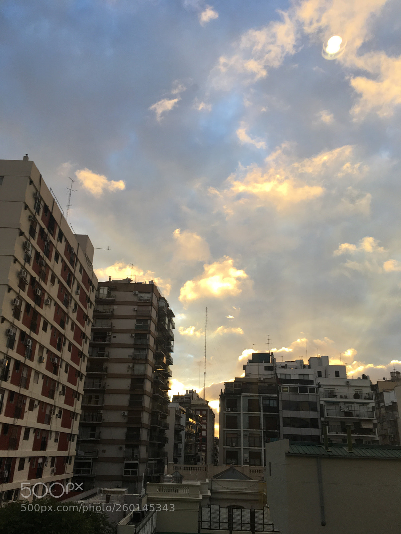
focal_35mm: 29
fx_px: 448
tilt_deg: +22.4
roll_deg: -0.7
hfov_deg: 48.2
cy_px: 267
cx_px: 200
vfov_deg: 61.7
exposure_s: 1/50
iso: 32
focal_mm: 4.15
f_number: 2.2
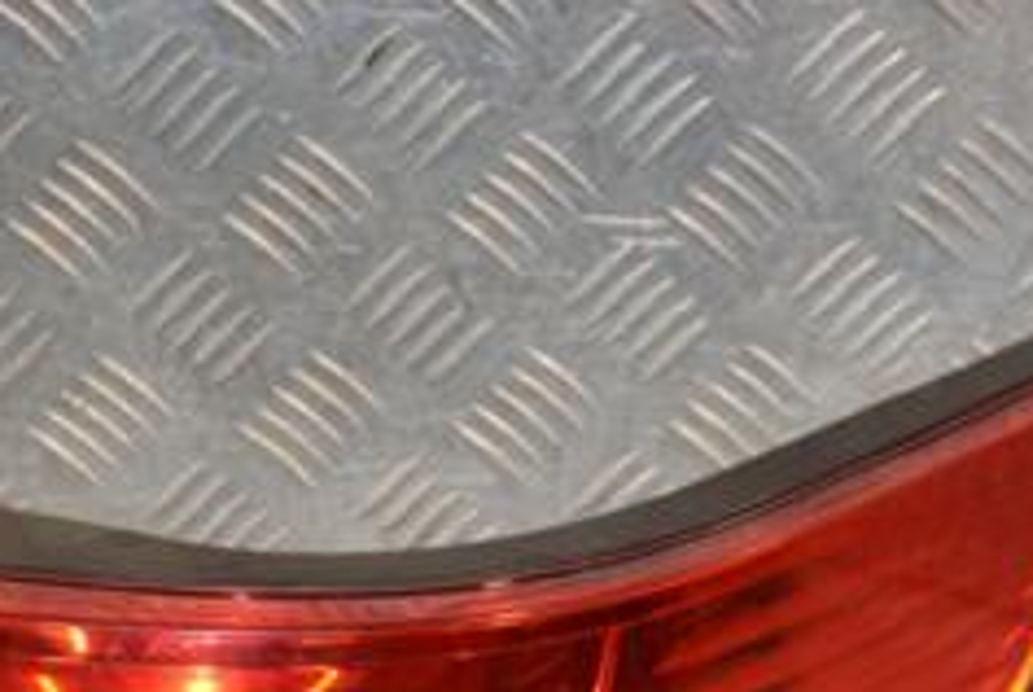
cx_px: 355
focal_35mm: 133
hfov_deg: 15.3
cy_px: 801
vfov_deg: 10.2
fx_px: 3829
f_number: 5.6
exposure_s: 1/200
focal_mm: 35
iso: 800
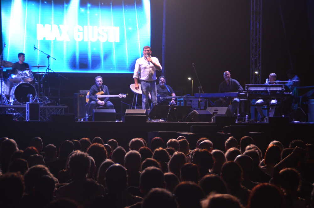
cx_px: 157
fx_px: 979
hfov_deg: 18.2
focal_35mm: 112
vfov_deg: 12.1
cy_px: 104
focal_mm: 75
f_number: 5.6
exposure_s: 1/125
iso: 2000
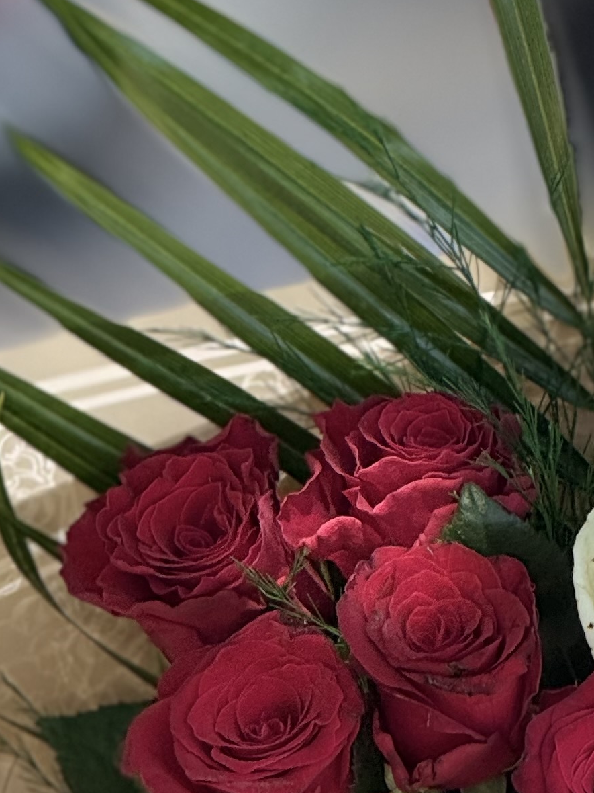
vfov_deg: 4.8
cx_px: 707
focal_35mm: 410
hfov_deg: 3.6
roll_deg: -1.3
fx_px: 9381
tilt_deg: -10.5
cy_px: 1056
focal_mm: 15.66
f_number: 2.8
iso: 64
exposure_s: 1/361
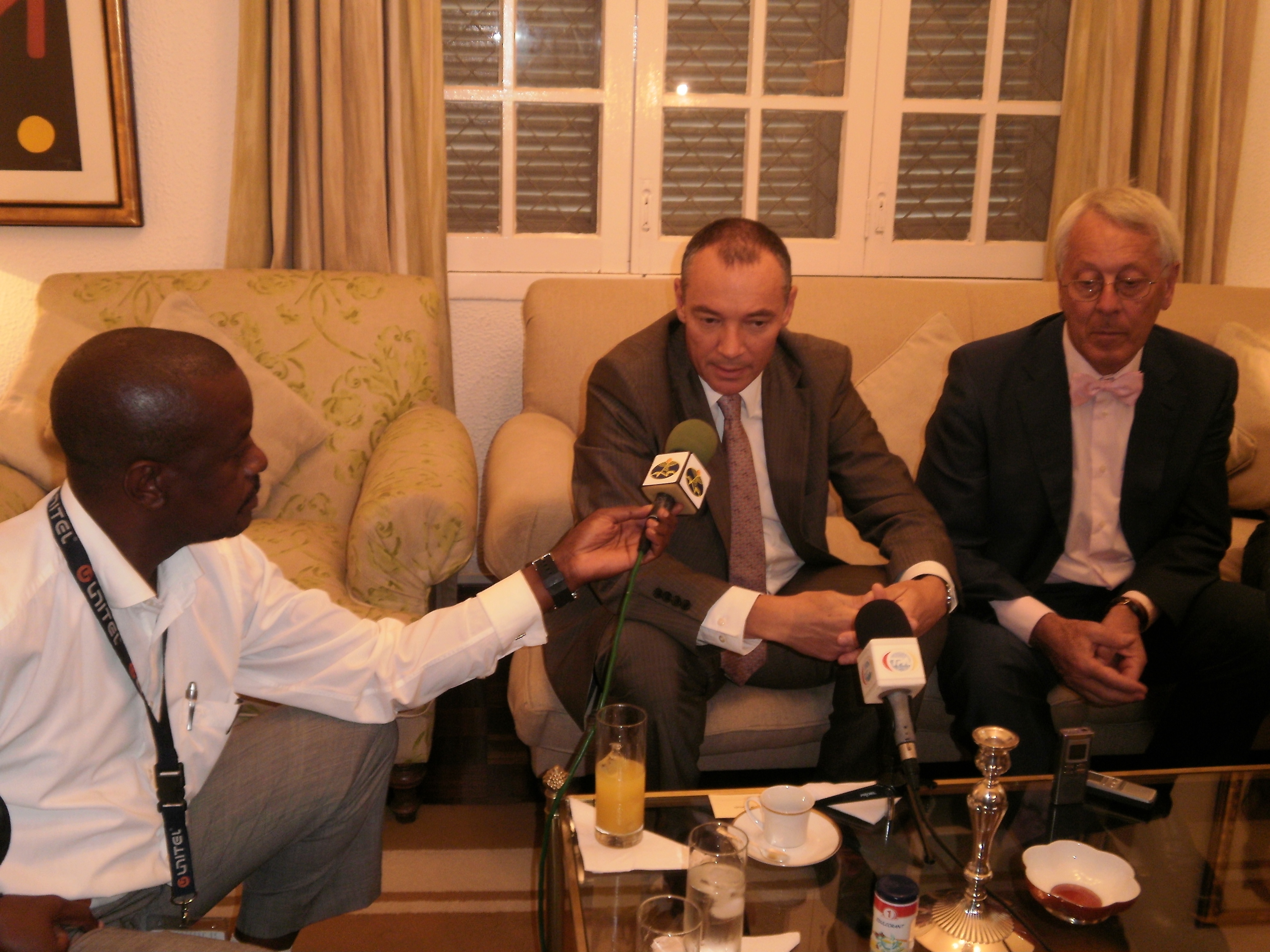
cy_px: 476
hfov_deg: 50.1
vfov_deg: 38.7
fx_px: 1357
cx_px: 635
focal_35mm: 37
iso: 125
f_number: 3.1
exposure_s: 1/30
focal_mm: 6.51
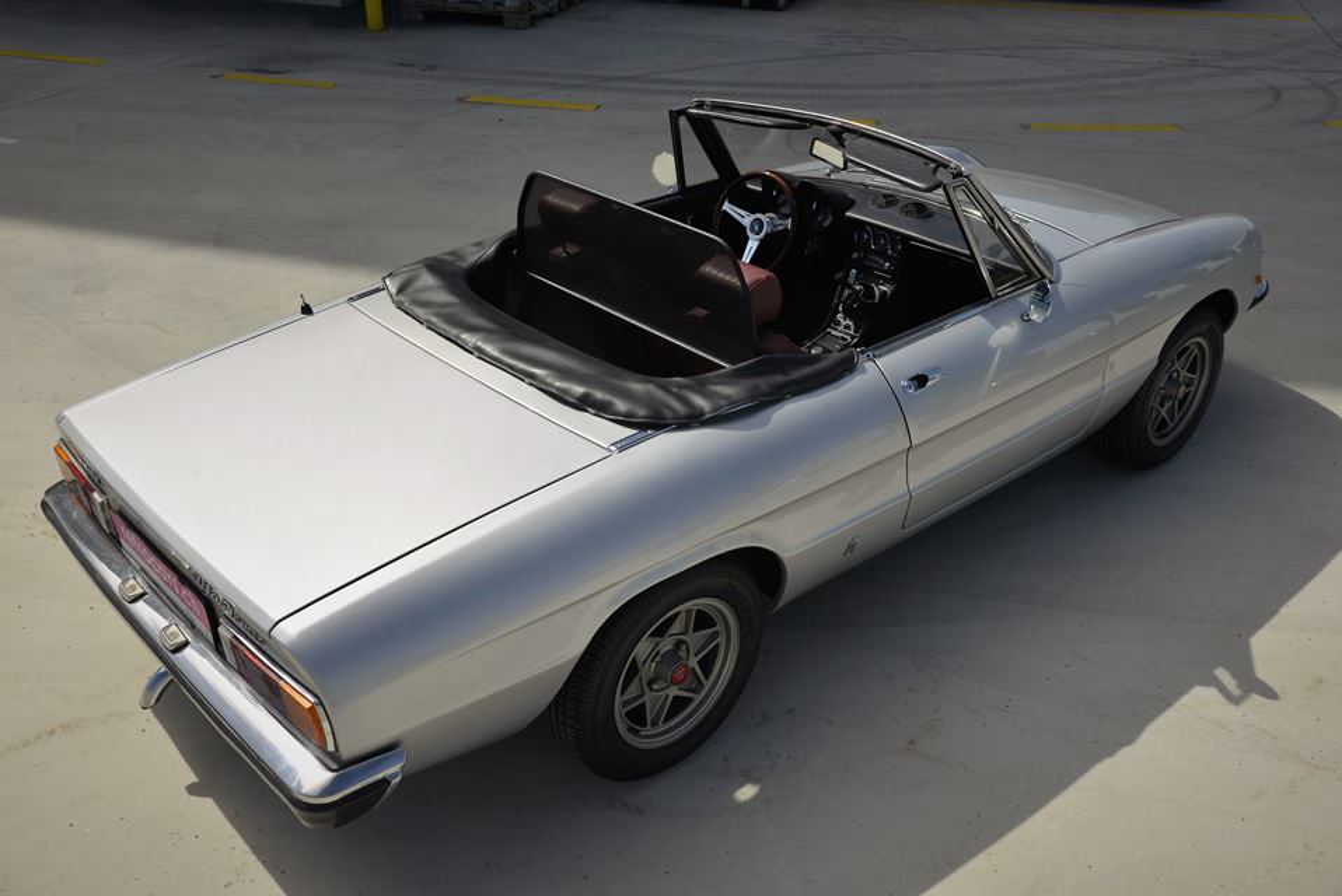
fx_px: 1194
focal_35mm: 32
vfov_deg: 41.2
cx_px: 671
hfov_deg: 58.7
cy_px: 448
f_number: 9
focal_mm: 32
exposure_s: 1/320
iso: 100
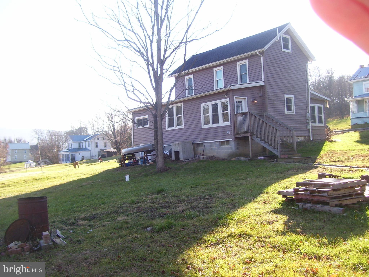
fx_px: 384
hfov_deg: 51.4
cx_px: 184
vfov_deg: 39.7
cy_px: 138
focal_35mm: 36
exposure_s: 1/250
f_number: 2.7
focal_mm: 6
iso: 80
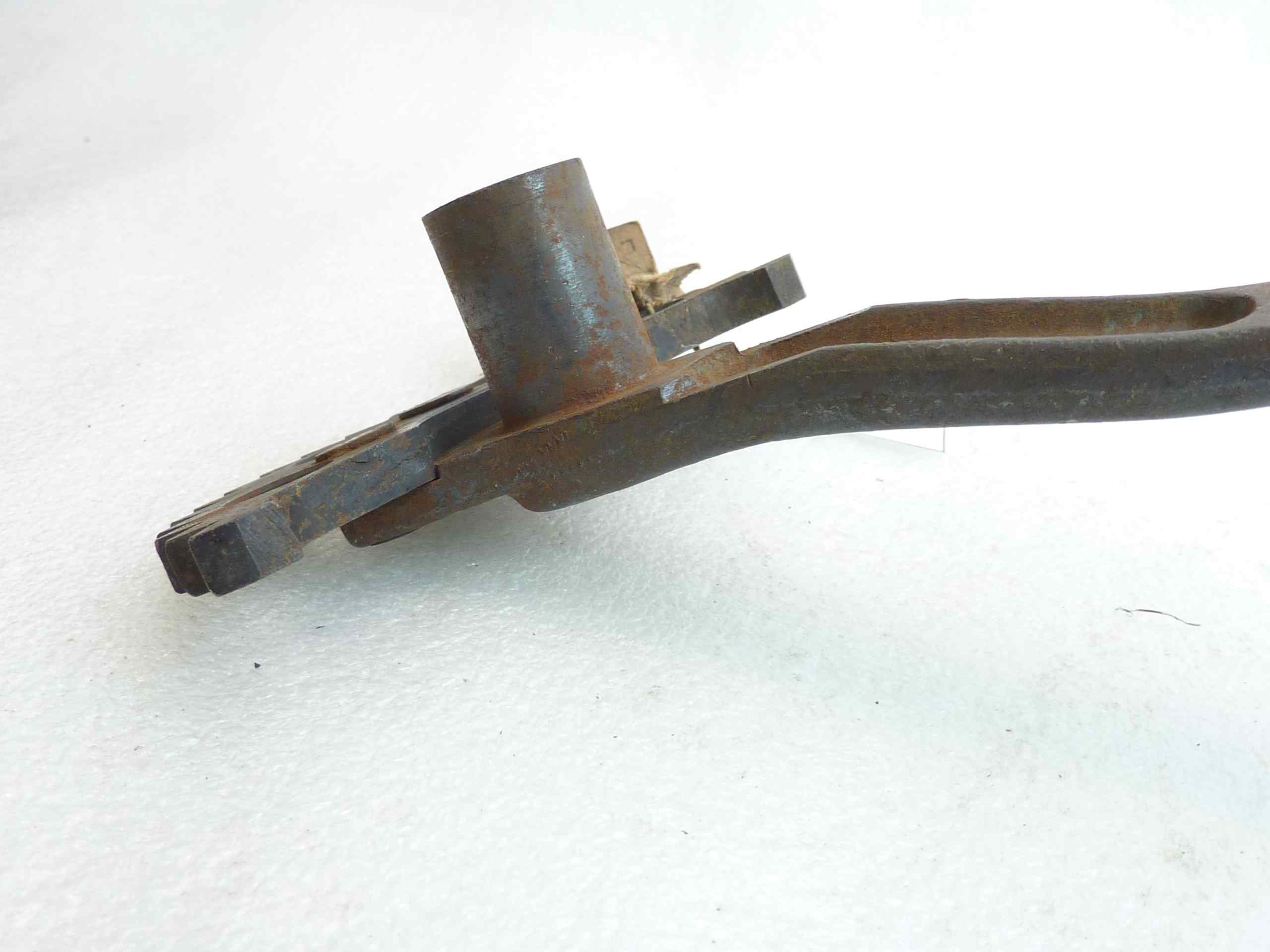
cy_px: 476
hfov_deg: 49.0
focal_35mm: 38
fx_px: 1394
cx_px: 635
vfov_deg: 37.7
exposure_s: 1/13
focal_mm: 4.4
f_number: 3.3
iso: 80
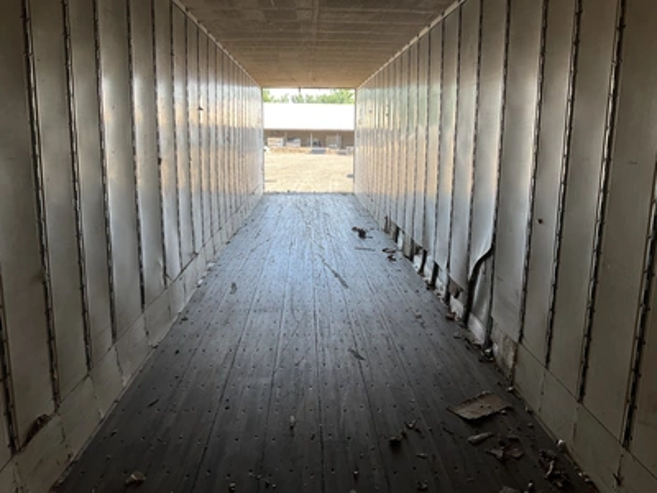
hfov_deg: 61.7
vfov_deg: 48.2
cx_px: 328
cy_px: 246
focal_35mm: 29
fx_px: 550
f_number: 1.8
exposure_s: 1/122
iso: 25
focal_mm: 3
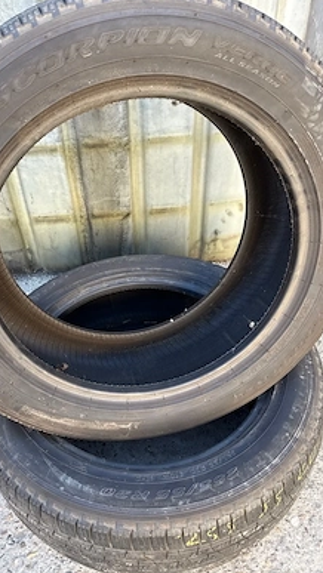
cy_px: 287
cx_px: 124
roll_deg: +3.4
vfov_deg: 69.8
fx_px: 411
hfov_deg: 42.7
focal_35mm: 27
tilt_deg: -42.6
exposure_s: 1/121
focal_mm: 6.76
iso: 64
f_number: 1.78
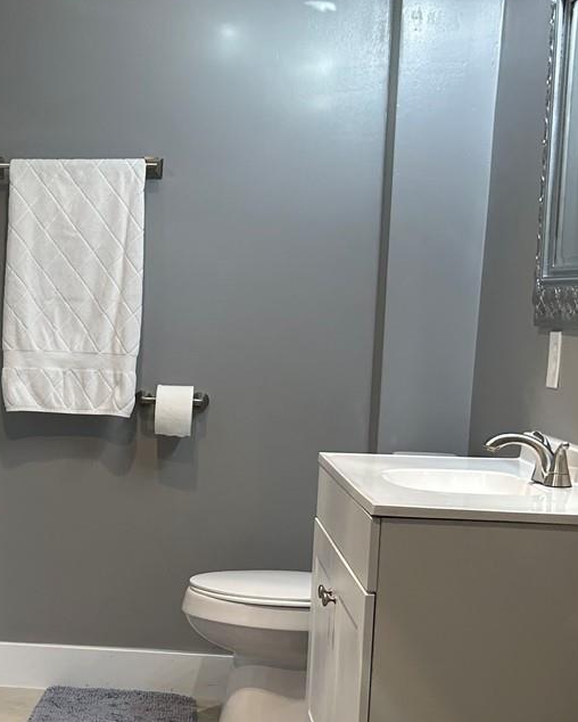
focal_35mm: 64
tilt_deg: -8.8
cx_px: -28
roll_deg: -0.9
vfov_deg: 29.3
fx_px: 1367
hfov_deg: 22.7
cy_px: 504
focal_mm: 5.7
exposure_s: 1/120
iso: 80
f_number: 1.5
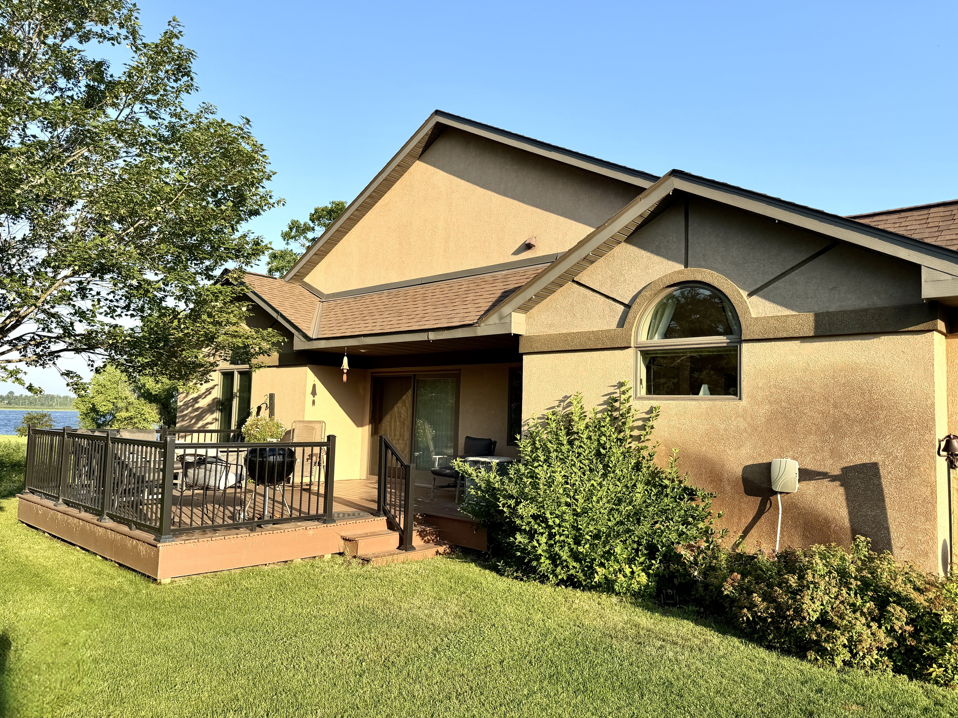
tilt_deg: +4.8
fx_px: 664
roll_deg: -0.9
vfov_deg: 56.8
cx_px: 479
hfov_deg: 71.6
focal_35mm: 24
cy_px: 359
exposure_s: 1/1727
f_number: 1.78
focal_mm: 6.76
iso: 80
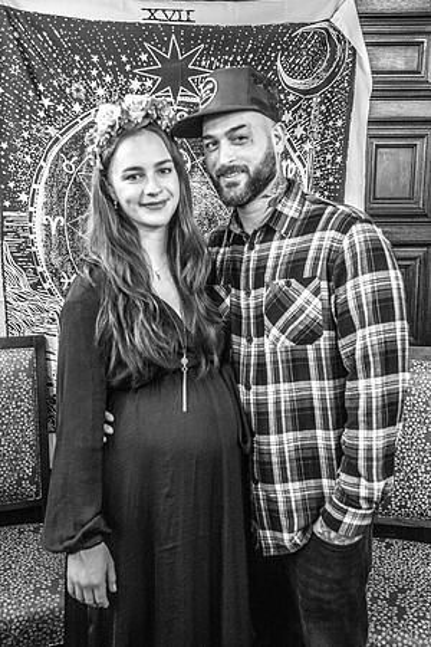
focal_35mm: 40
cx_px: 216
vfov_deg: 48.5
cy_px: 324
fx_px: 718
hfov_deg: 33.4
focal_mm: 40
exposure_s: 1/200
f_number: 4
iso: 3200
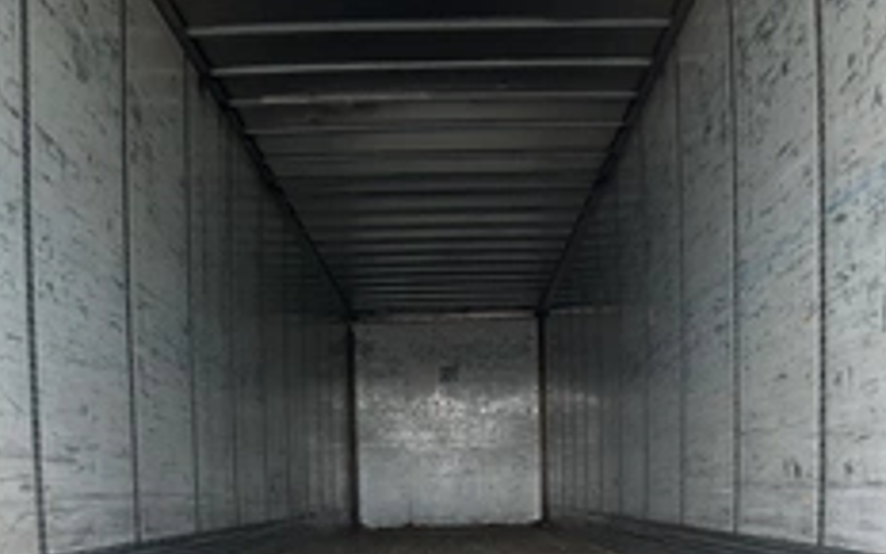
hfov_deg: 38.2
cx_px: 435
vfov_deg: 23.3
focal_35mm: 53
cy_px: 569
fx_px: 1280
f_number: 1.8
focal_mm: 3
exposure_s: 1/122
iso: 25
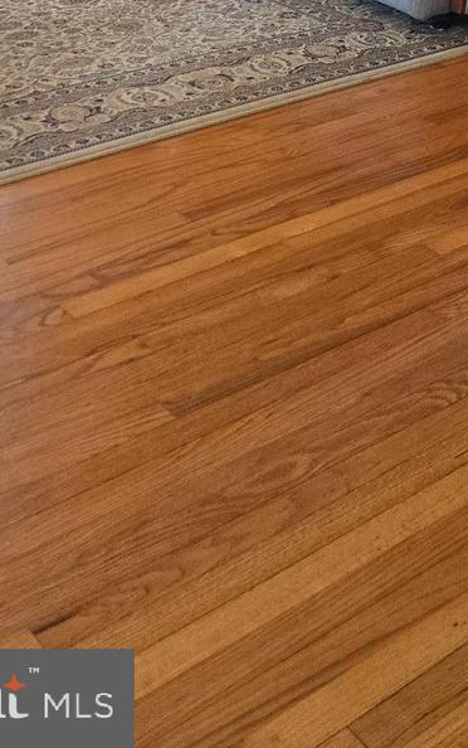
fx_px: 1284
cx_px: 545
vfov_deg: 27.3
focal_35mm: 63
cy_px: -215
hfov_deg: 19.6
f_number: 1.8
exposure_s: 1/120
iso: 250
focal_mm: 5.4
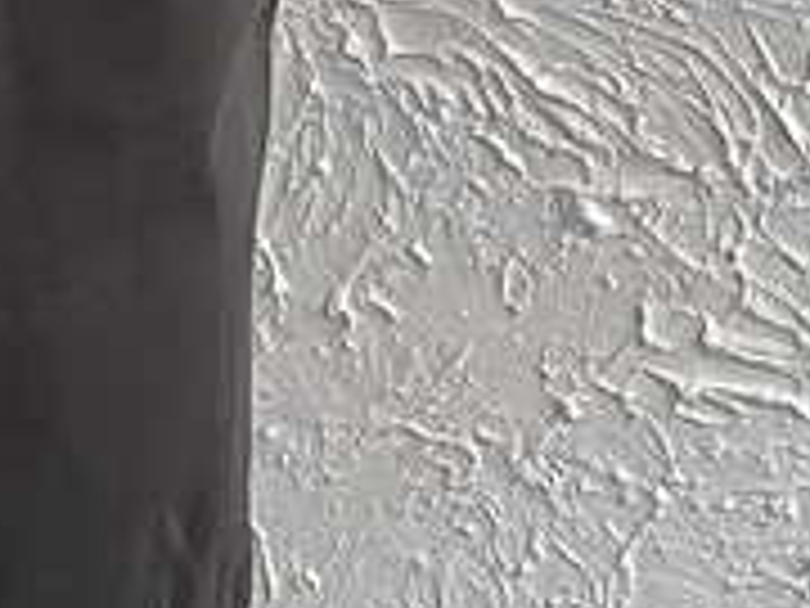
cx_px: -72
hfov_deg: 7.6
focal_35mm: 258
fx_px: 6037
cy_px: 311
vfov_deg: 5.8
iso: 32
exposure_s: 1/120
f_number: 1.8
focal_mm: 3
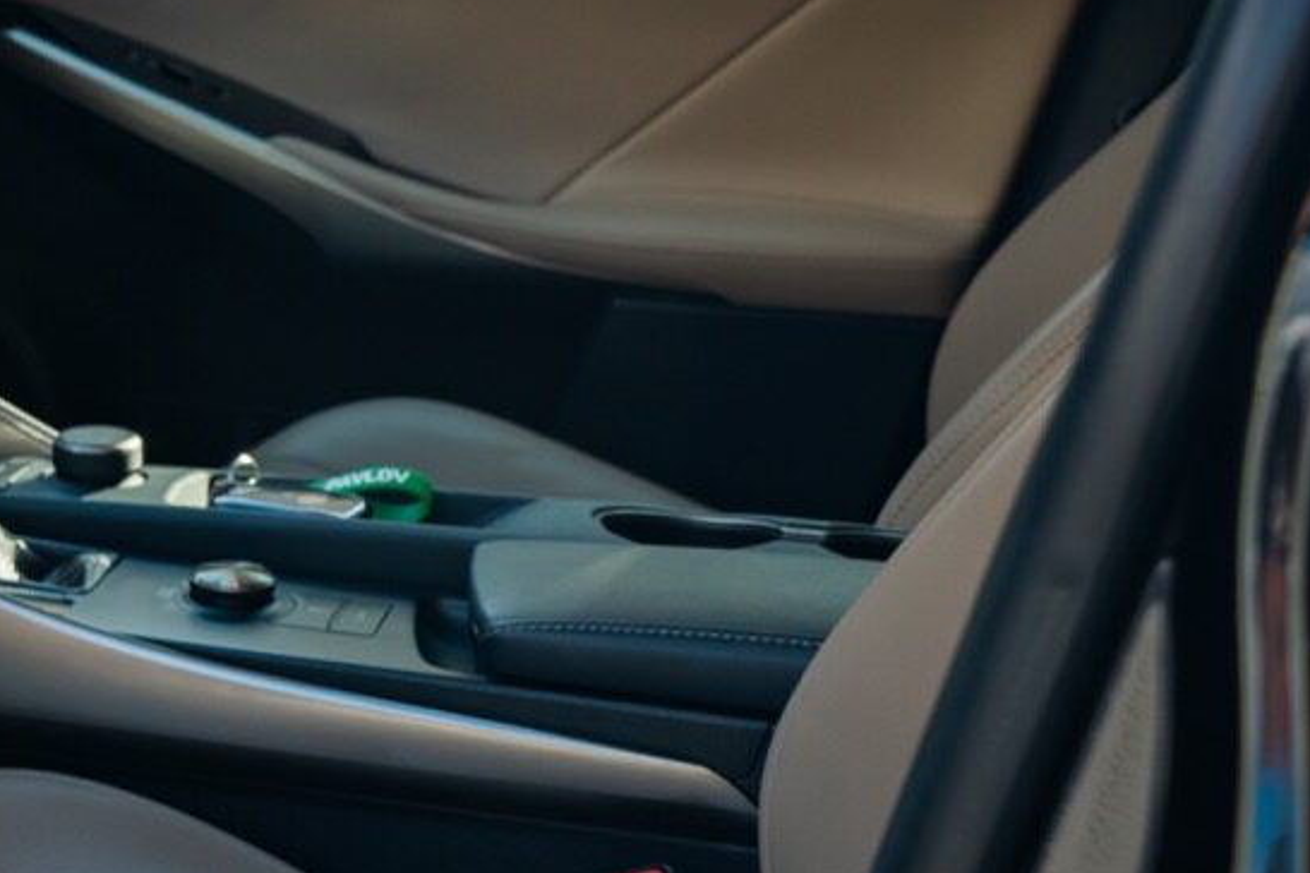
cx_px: -137
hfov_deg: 25.1
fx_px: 2729
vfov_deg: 18.2
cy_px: 524
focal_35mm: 75
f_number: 5
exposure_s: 1/160
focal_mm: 32
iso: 500
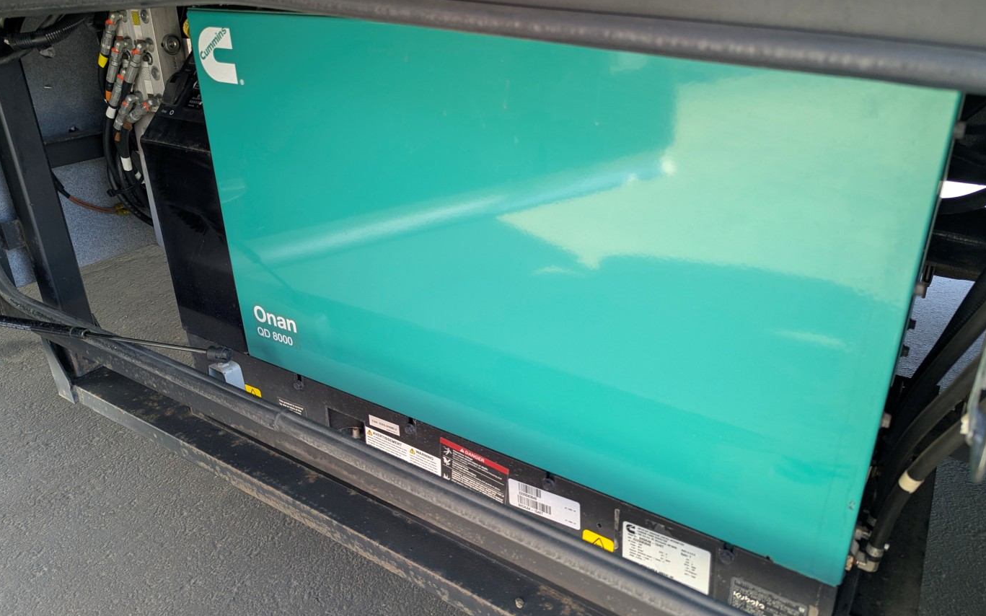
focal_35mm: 26
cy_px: 285
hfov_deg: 70.4
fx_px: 699
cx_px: 488
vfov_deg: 47.5
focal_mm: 6.81
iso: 40
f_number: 1.85
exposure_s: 1/70.8
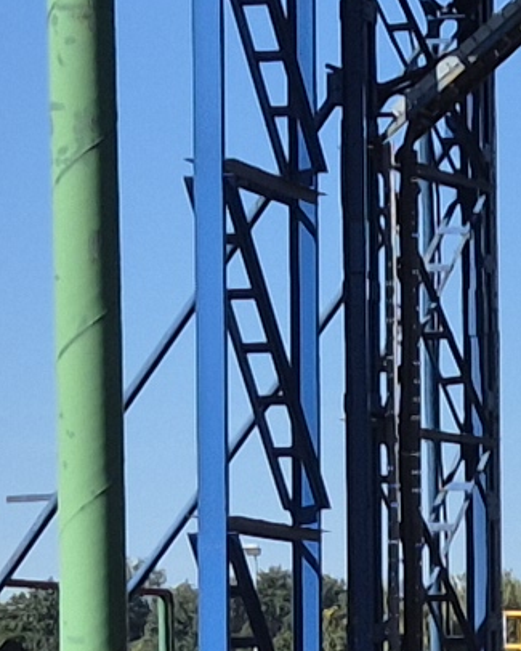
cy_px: 847
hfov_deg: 6.7
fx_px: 4258
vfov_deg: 8.6
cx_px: 1197
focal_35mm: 221
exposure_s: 1/2080
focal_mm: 5.4
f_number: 1.8
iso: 25
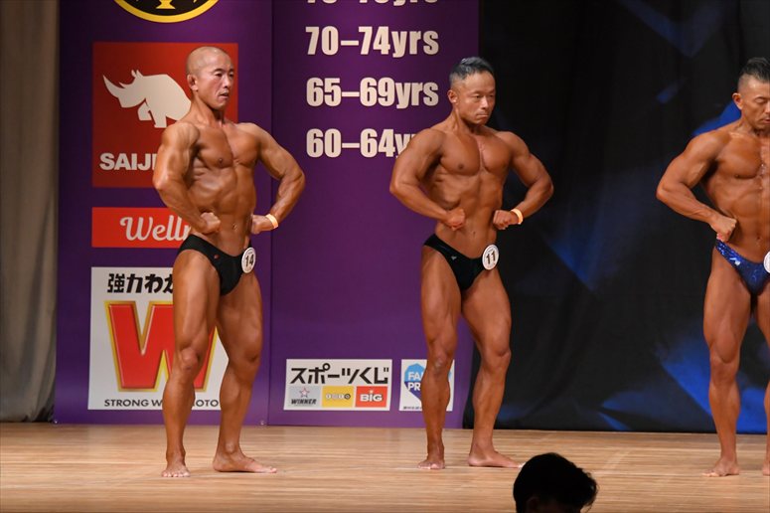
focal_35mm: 270
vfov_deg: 5.1
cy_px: 256
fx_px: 5772
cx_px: 385
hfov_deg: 7.6
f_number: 5.6
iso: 4500
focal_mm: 180
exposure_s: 1/400
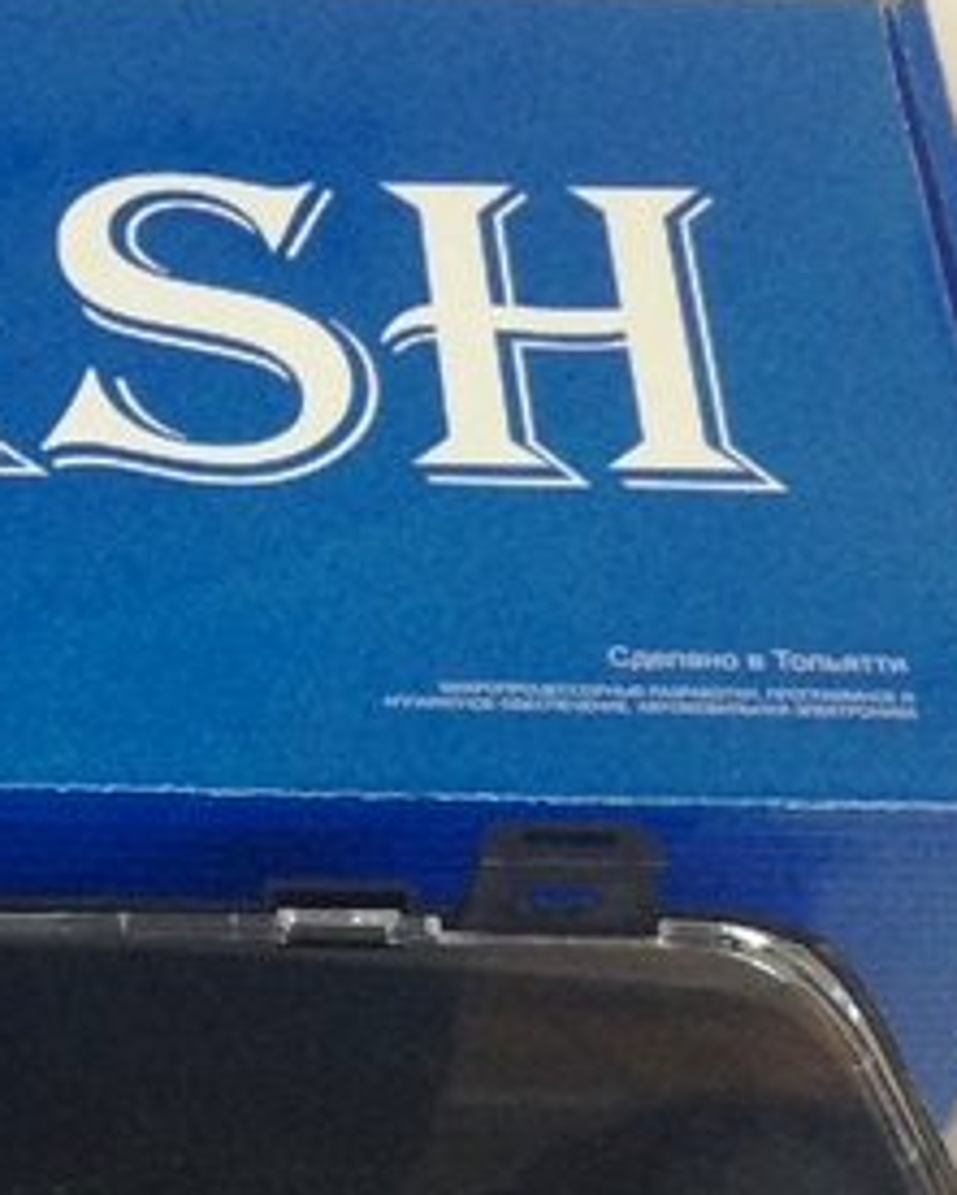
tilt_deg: -55.0
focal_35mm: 105
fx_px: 3715
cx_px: -230
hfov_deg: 14.2
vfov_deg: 18.3
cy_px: 719
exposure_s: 1/33
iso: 160
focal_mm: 4.15
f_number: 2.2
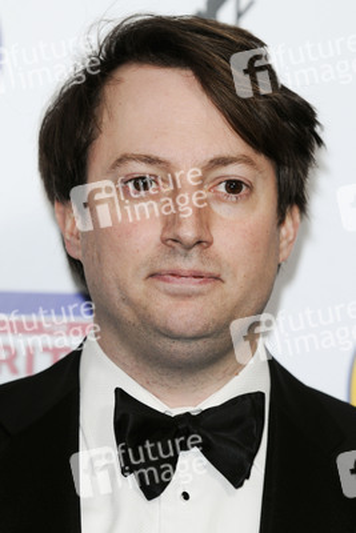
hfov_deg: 7.0
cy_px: 266
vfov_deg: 10.5
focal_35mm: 195
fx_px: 2890
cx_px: 178
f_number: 4.5
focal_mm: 130
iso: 320
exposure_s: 1/200
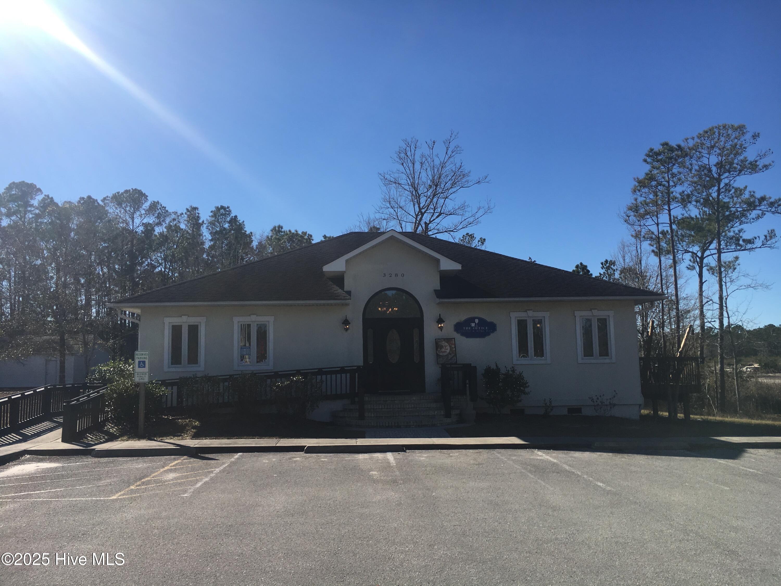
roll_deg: +1.3
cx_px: 390
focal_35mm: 29
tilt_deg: +7.4
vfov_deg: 48.2
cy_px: 293
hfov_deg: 61.7
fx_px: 654
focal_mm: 4.15
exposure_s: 1/2198
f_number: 2.2
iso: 25
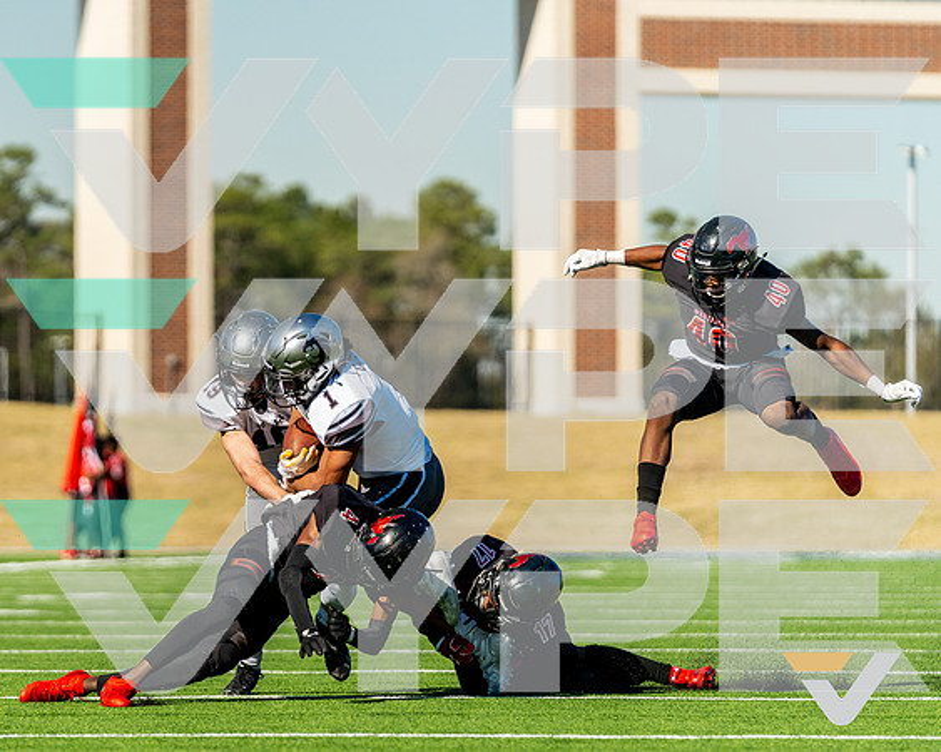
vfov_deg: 5.6
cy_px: 454
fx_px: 7708
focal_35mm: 277
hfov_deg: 7.0
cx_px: 313
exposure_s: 1/3200
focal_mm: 194
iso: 400
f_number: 3.2
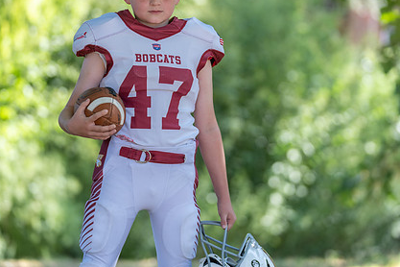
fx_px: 2089
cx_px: 180
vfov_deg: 7.3
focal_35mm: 188
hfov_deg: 10.9
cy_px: 94
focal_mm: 128
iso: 160
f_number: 2.8
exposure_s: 1/320
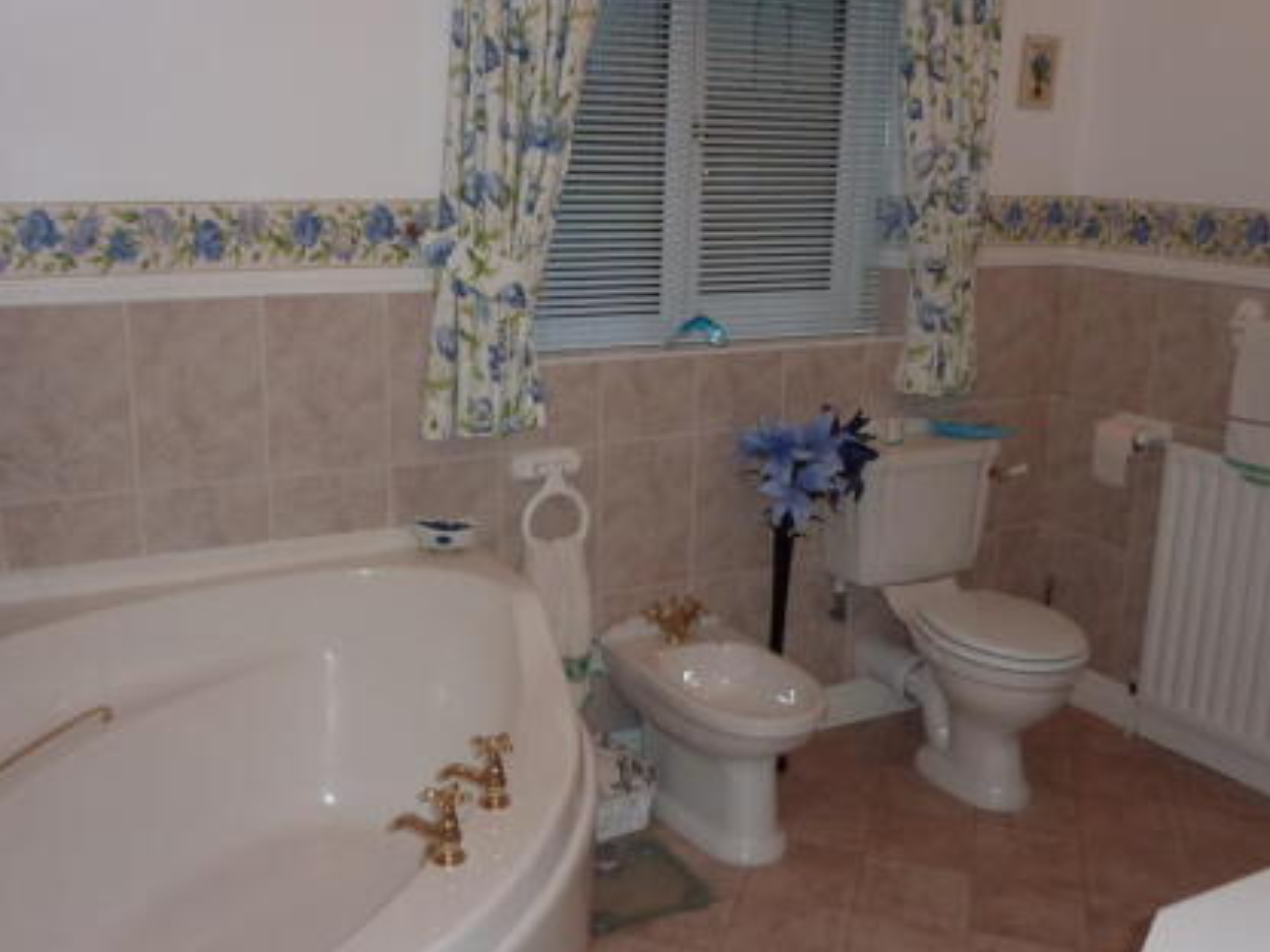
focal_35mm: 35
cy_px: 496
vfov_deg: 40.7
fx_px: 1284
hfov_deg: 52.6
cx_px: 621
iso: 100
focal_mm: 4.1
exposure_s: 1/30
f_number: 3.3
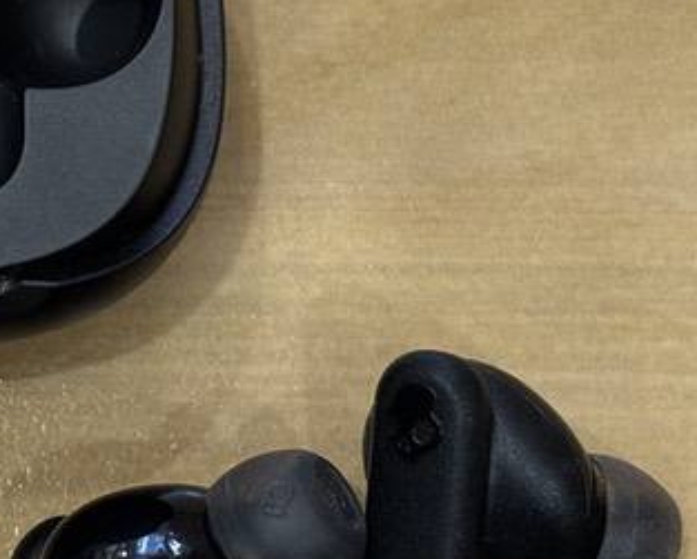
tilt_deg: -79.3
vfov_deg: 9.5
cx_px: 71
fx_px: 3345
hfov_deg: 11.8
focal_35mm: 162
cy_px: 174
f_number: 1.6
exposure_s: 1/33
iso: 125
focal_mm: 5.96
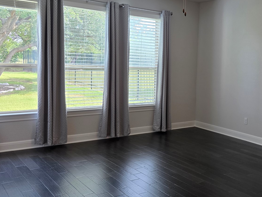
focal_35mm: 42
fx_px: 318
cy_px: 88
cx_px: 195
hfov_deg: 43.4
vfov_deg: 34.3
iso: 125
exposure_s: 1/120
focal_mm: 6.25
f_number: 1.7
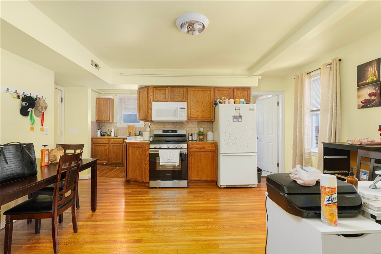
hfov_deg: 93.3
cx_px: 190
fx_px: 180
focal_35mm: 17
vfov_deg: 70.5
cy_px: 127
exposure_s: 1/125
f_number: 7.1
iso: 800
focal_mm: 17
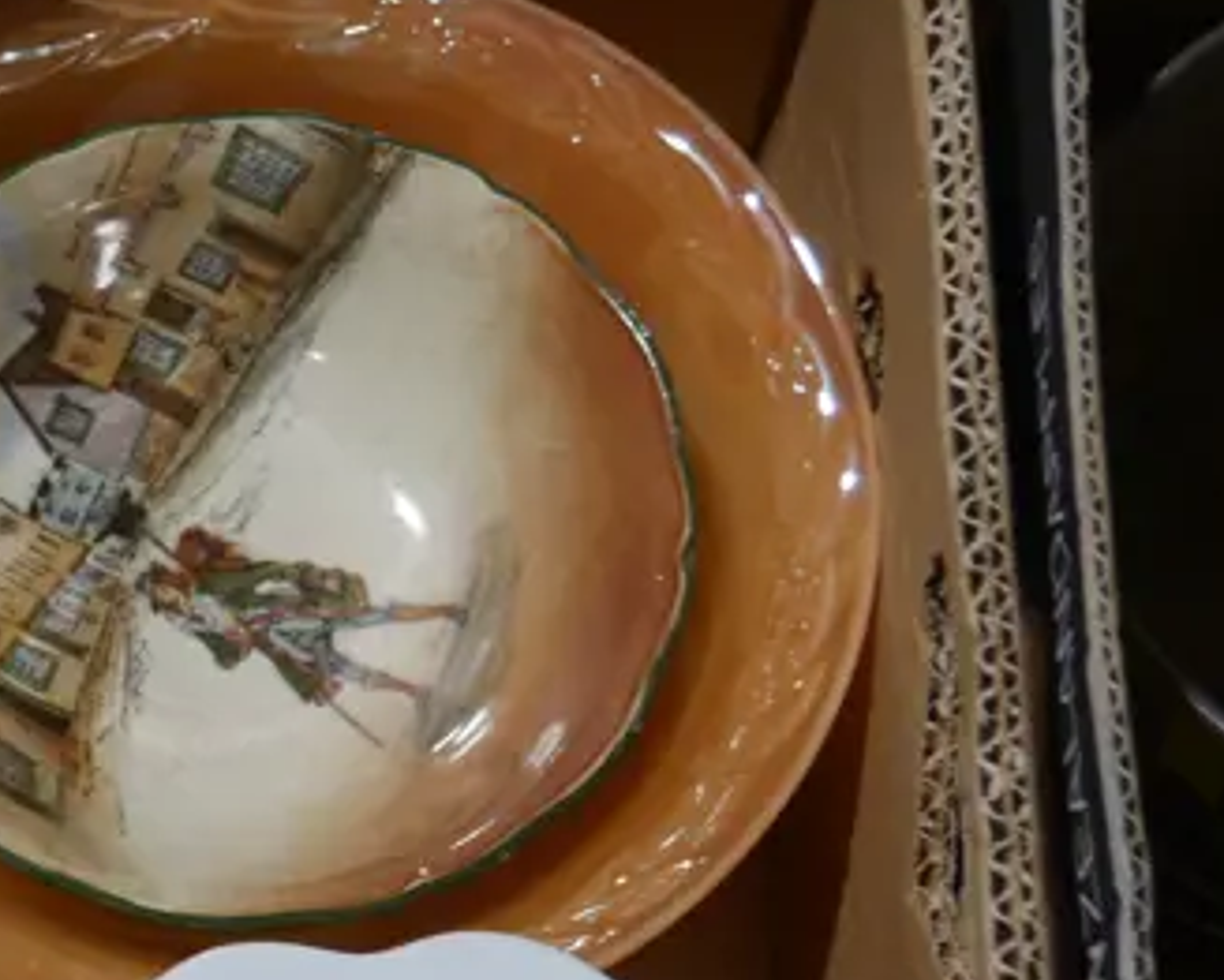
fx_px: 3770
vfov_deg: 14.8
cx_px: -584
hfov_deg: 16.8
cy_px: 724
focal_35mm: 104
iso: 200
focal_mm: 17
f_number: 4
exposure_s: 1/100
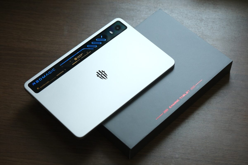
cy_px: 82
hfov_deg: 24.5
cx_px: 124
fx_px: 572
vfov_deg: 16.5
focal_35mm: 83
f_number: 3.6
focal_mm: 55
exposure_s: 1/125
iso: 500
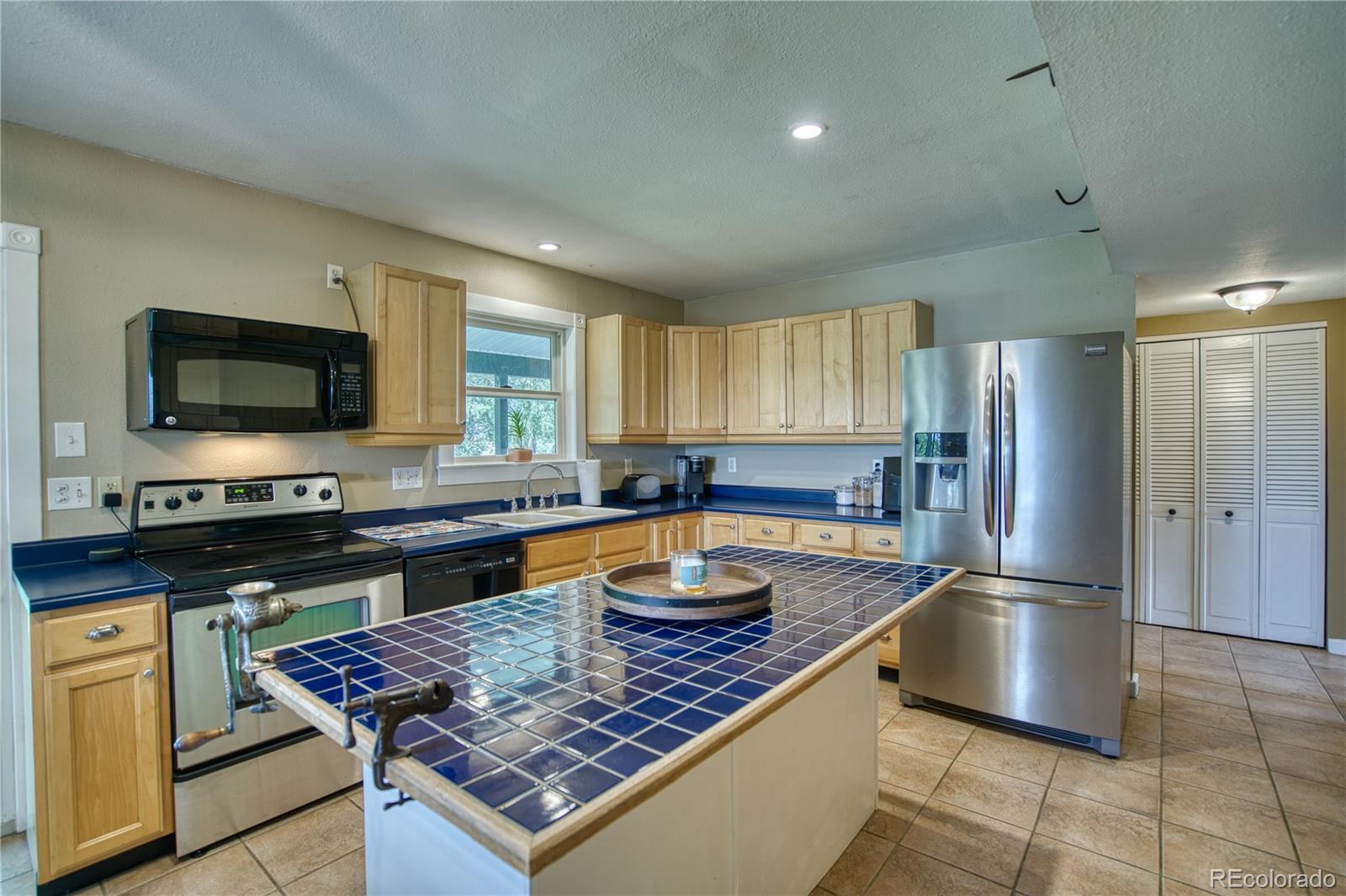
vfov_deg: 73.7
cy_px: 448
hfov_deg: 96.7
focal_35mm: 16
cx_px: 673
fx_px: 598
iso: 500
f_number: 4
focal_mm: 16
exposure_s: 1/25
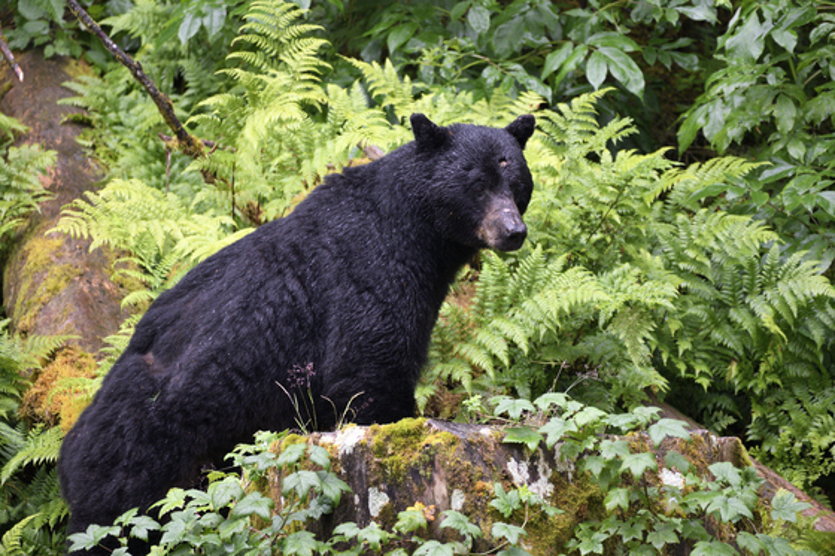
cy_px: 278
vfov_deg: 2.7
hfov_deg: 4.1
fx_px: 11593
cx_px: 418
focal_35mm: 500
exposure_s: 1/500
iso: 2000
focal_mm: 500
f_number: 5.6
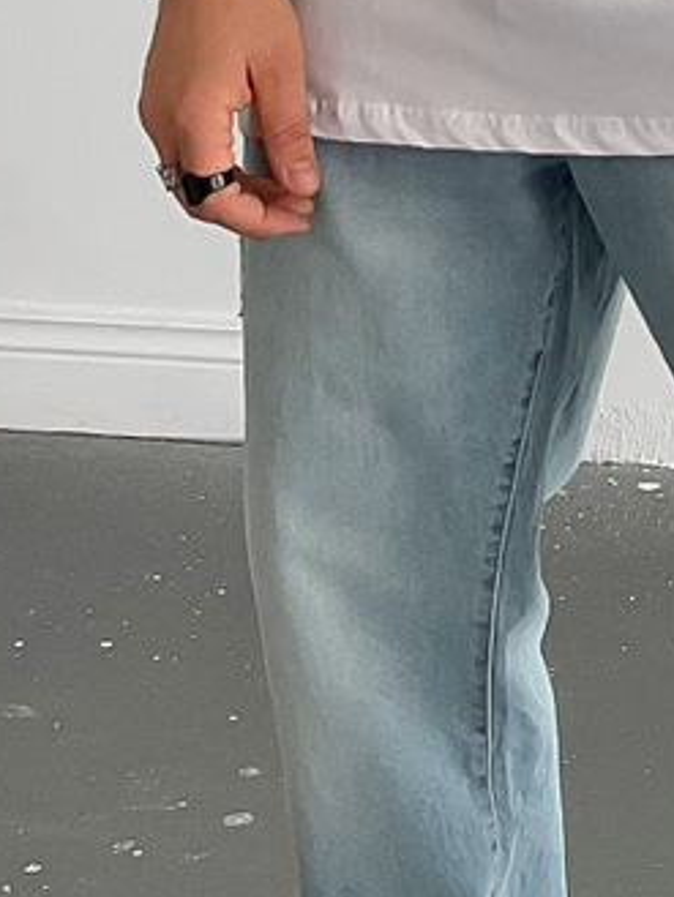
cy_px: -213
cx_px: 816
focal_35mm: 141
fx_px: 3658
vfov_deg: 13.6
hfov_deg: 10.4
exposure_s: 1/120
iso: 50
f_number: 1.8
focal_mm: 3
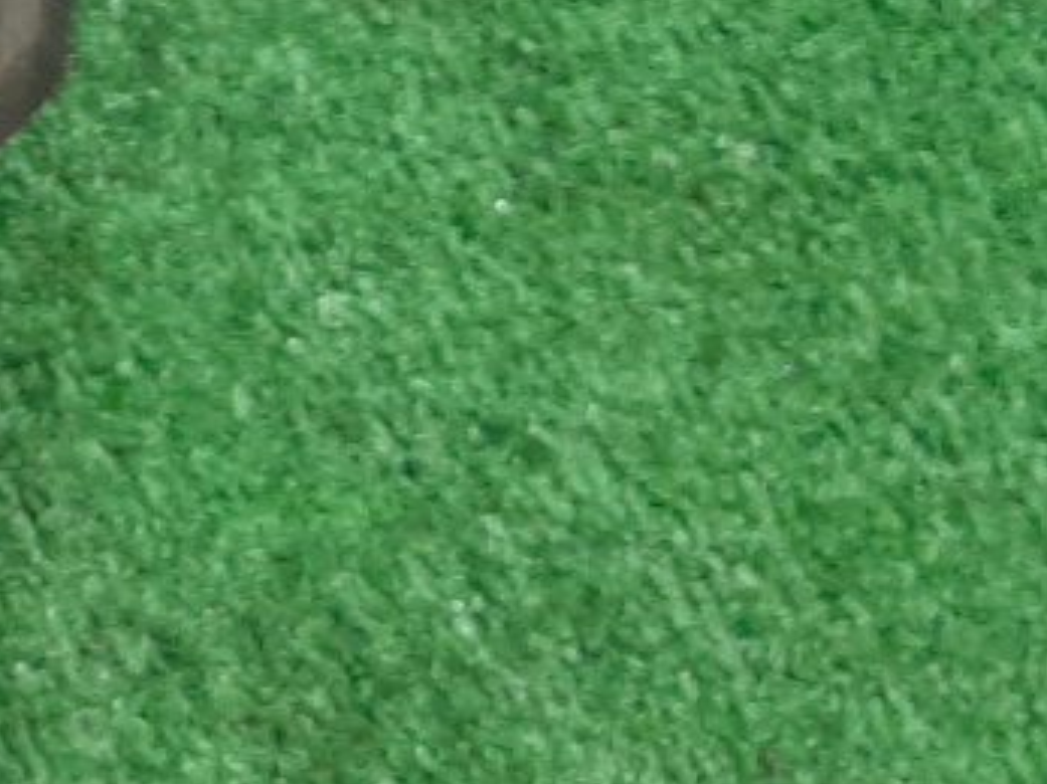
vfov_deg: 13.0
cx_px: -824
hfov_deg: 15.6
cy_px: -374
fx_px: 3265
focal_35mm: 108
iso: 194
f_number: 1.7
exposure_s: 1/33
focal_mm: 3.93
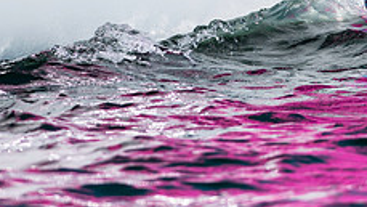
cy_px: -76
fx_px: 11614
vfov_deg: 1.0
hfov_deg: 1.8
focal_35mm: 1193
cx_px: 167
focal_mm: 300
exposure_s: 1/3200
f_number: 5
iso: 200
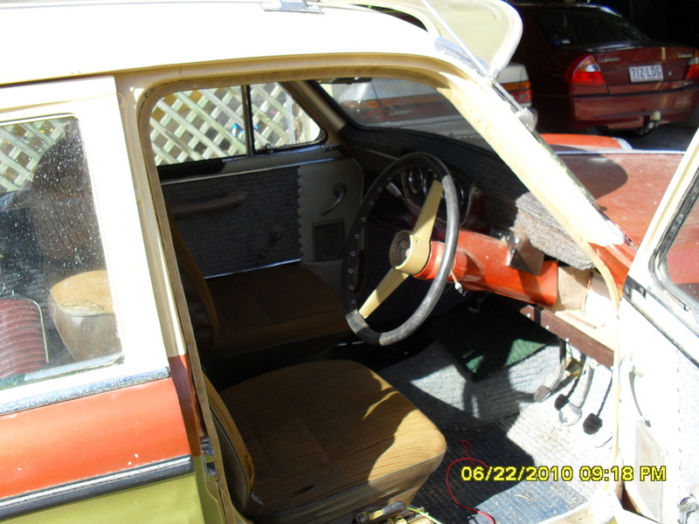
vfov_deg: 40.7
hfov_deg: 52.6
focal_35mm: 35
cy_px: 262
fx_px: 707
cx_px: 350
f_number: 3.2
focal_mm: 6.3
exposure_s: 1/350
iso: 100
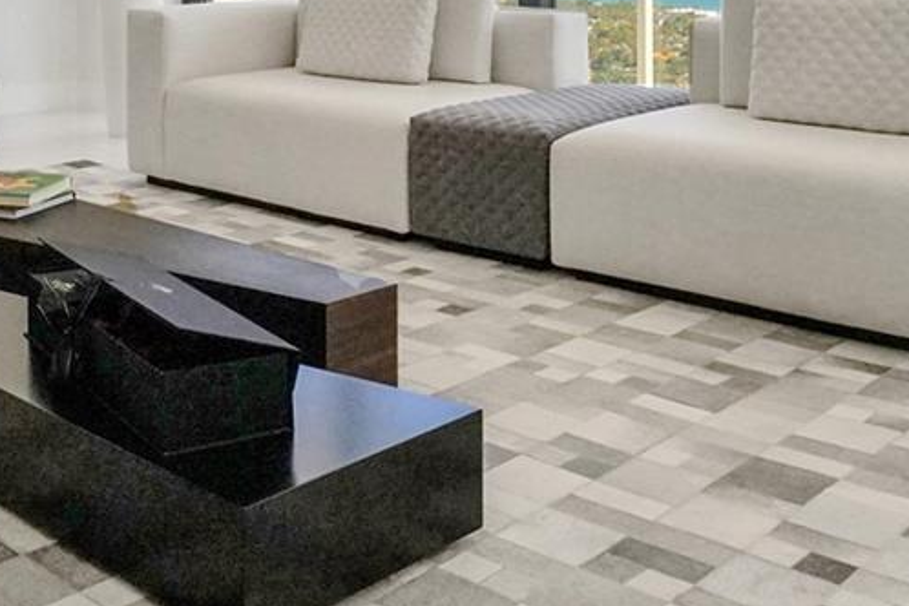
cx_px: 208
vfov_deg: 26.7
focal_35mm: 45
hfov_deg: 42.0
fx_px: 1136
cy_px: -108
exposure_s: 1/500
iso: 1250
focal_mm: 14
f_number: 10
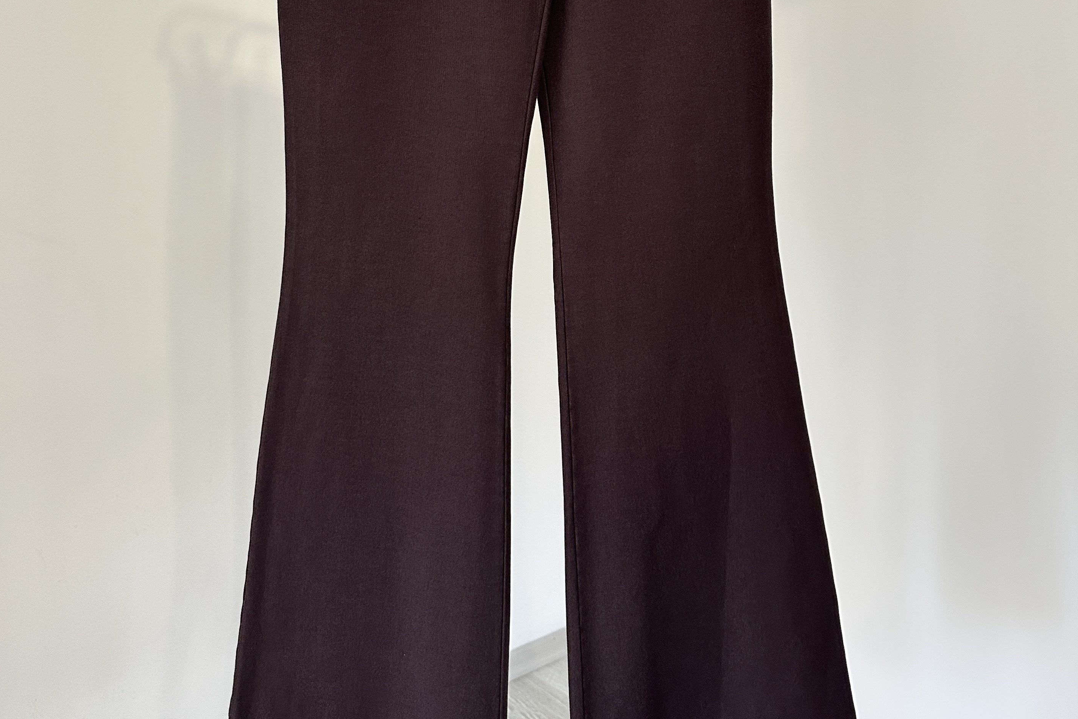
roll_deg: -1.2
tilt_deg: -2.8
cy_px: 175
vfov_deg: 37.9
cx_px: 543
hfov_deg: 55.8
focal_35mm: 34
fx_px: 1018
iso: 200
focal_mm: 6.86
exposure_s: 1/50
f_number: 1.78
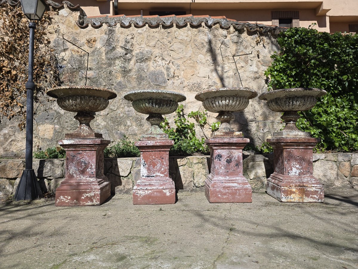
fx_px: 238
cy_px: 134
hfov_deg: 73.9
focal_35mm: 23
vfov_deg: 58.9
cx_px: 179
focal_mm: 6.3
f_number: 1.7
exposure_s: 1/1160
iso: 12
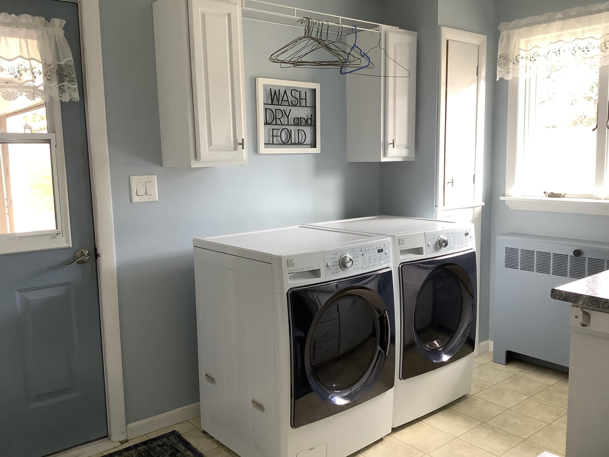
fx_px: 545
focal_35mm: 31
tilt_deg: -7.8
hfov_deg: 58.4
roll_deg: +0.8
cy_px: 228
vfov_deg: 45.4
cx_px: 304
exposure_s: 1/60
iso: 80
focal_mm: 3.3
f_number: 2.4
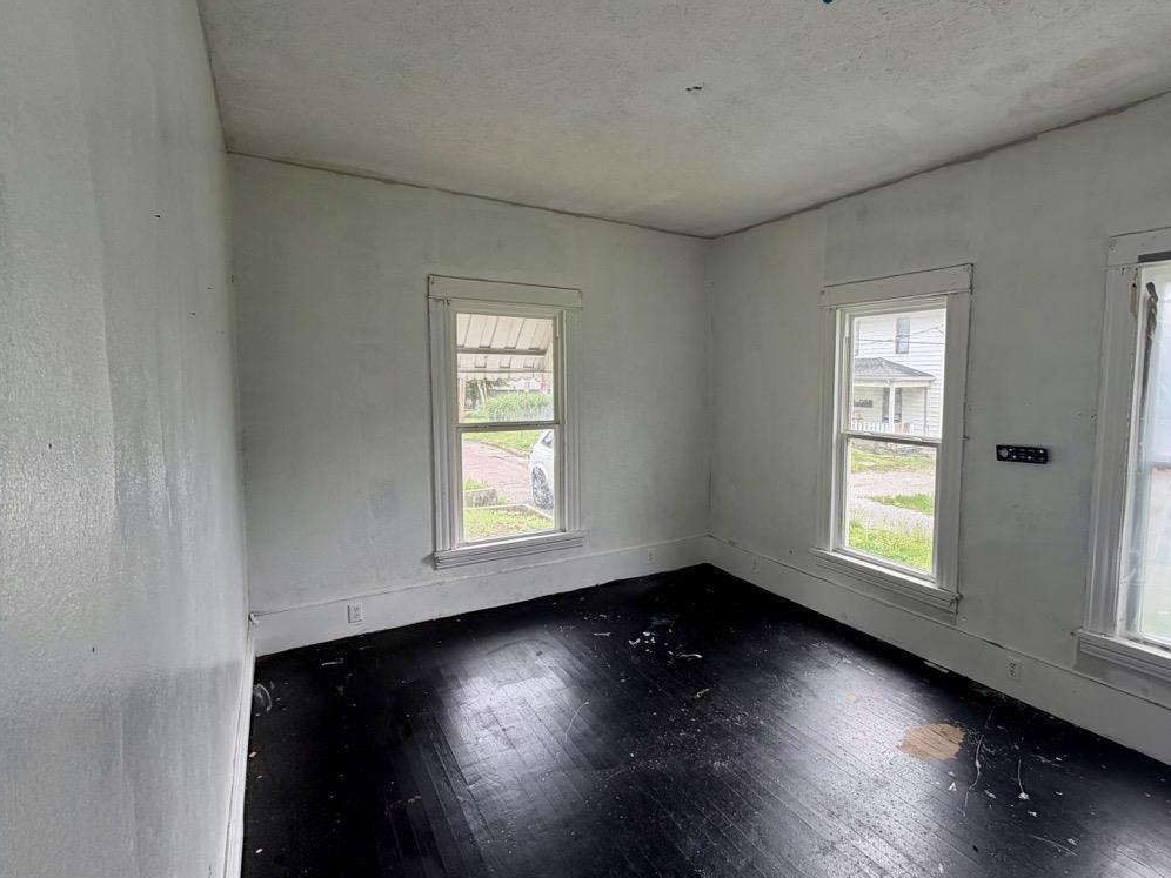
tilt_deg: -4.5
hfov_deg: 87.0
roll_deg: -0.4
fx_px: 609
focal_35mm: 18
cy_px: 424
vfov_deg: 71.6
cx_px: 685
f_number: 2.2
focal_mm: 2.22
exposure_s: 1/147
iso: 64
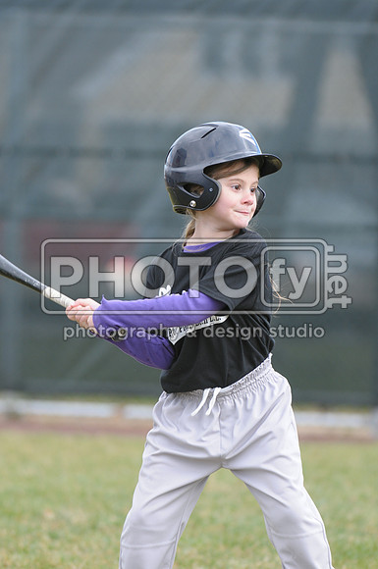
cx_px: 189
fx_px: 4739
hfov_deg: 4.6
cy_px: 284
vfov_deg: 6.9
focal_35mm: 300
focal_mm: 200
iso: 400
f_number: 4
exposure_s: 1/640
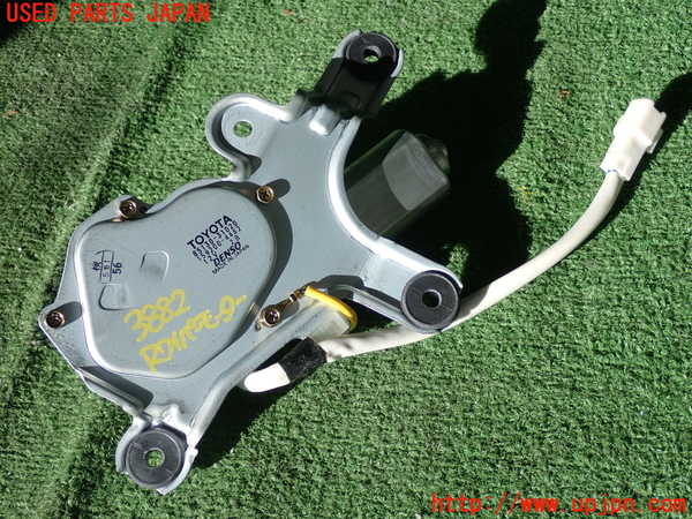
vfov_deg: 29.1
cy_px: 260
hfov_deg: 38.2
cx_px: 346
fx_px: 1000
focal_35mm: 50
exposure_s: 1/500
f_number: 3.2
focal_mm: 9.01
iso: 100
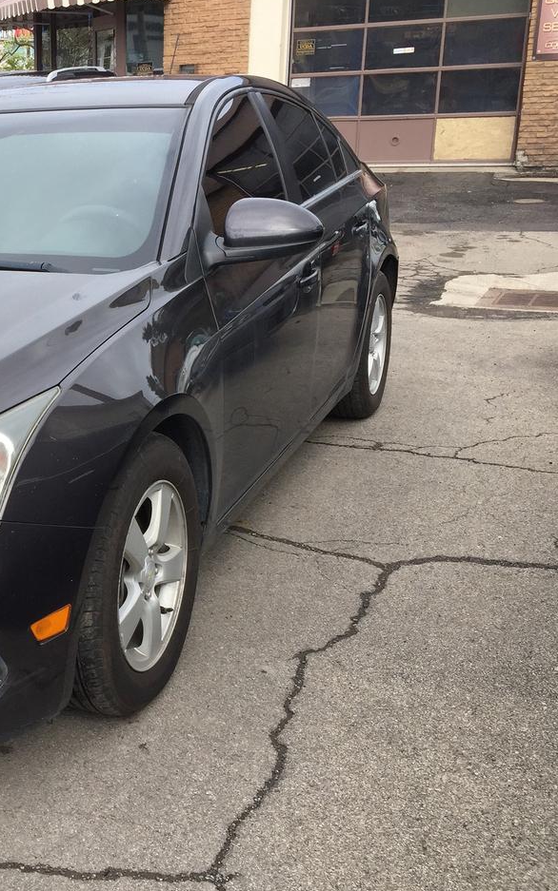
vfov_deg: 47.2
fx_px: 1021
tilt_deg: -18.7
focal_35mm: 42
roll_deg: +2.1
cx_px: -19
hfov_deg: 28.4
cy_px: 444
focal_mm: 4.15
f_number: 2.2
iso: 32
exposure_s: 1/670
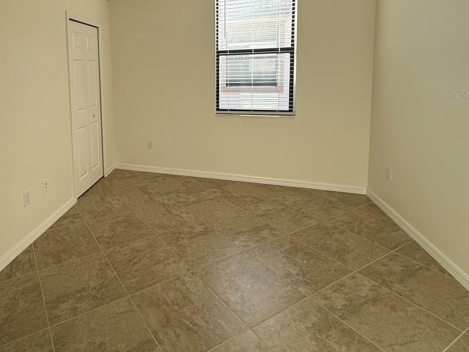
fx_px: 284
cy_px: 95
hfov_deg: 74.3
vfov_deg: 60.5
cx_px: 127
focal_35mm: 21
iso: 64
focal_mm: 2.22
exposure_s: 1/259
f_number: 2.2
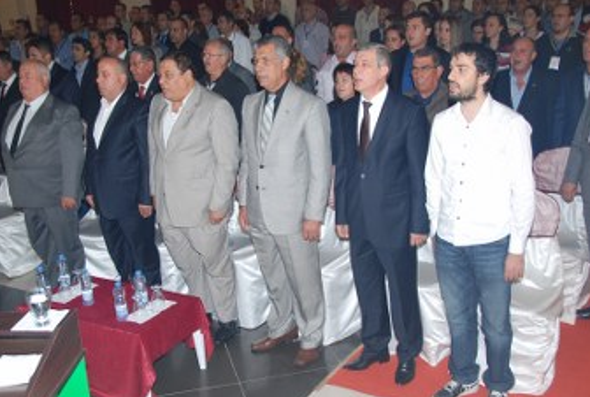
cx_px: 283
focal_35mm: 45
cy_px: 216
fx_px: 739
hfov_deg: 43.5
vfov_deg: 30.0
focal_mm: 24
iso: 200
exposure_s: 1/60
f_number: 4
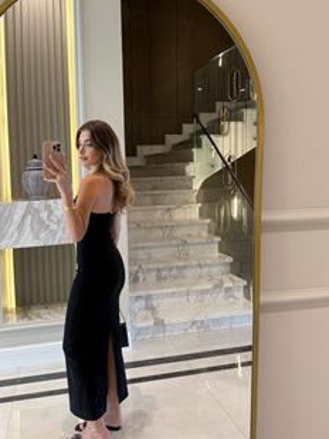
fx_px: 393
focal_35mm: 31
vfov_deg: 58.3
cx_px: 150
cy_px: 205
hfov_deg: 45.3
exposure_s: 1/109
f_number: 1.78
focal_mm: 6.76
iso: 200
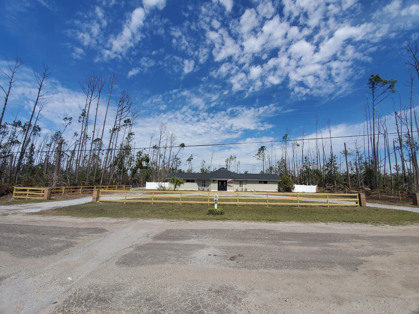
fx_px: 157
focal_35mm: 13
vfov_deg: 89.9
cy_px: 157
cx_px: 210
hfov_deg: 106.2
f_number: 2.2
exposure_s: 1/1509
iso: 50
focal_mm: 1.8
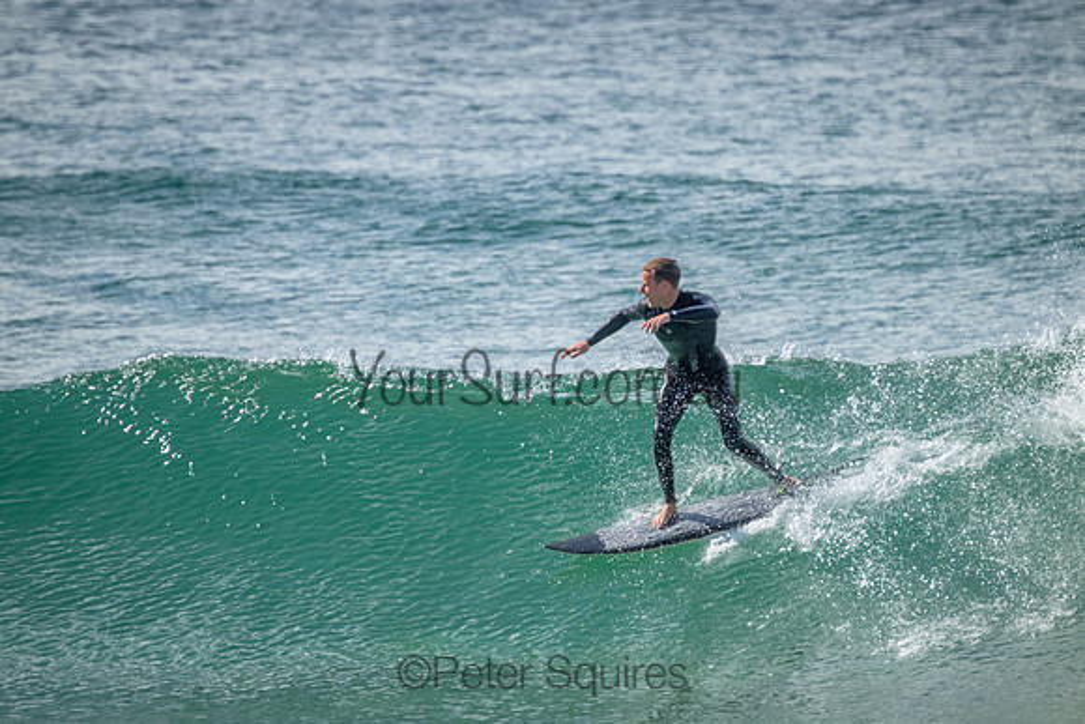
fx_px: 24116
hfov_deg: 2.6
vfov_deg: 1.7
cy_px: 362
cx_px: 542
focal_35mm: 800
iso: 2000
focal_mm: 800
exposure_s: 1/1000
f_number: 11
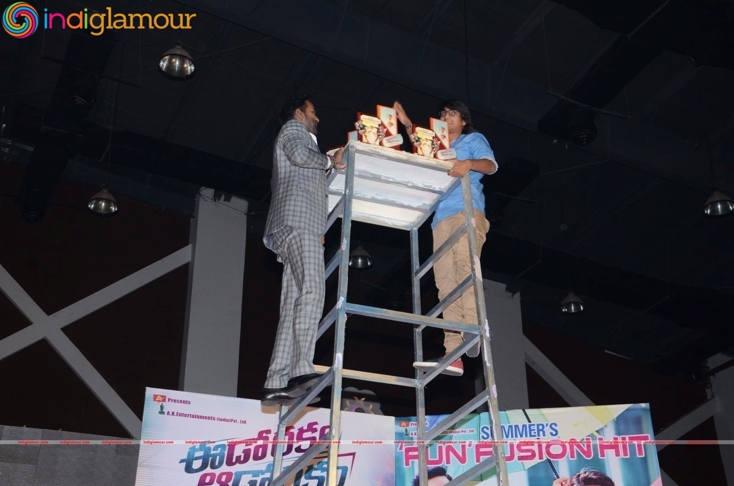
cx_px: 367
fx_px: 1068
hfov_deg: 37.9
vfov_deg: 25.6
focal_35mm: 52
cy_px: 243
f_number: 5.6
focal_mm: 35
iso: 1000
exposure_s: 1/125
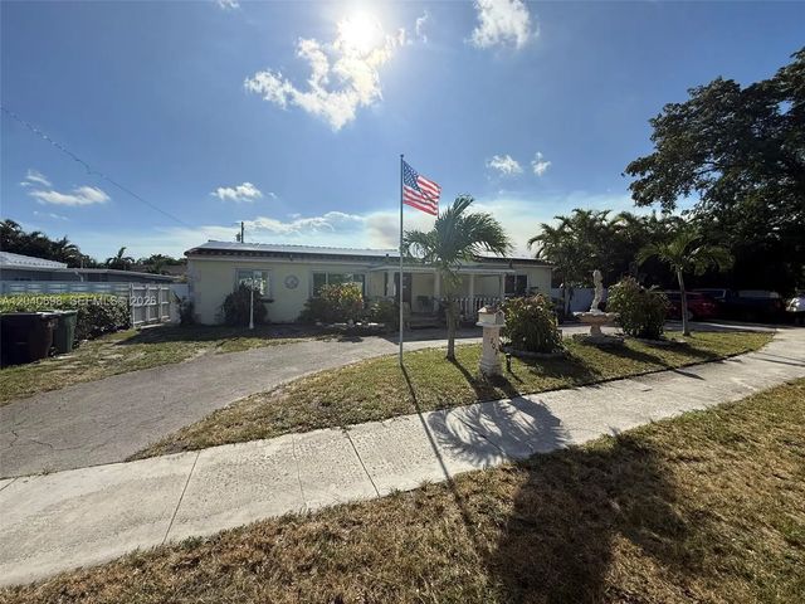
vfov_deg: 85.7
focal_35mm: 14
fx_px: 326
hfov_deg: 102.1
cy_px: 302
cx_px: 402
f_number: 2.2
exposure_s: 1/3125
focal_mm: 2.22
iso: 50
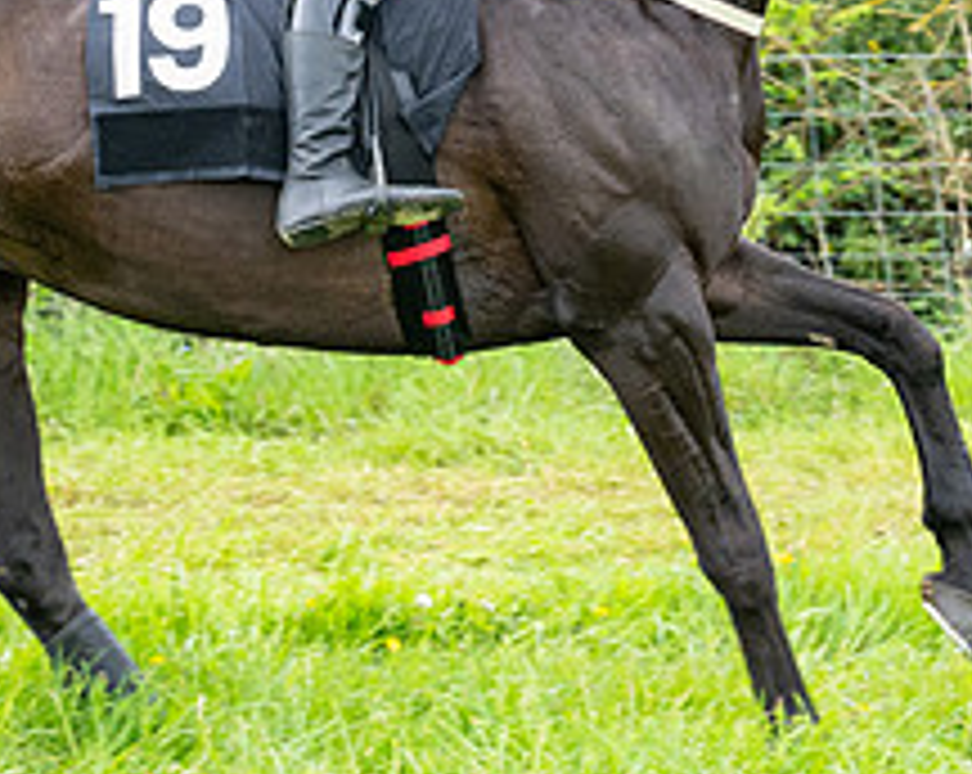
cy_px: 38
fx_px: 7380
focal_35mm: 257
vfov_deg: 6.0
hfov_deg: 7.5
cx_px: 331
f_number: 5
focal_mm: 76
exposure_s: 1/500
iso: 400
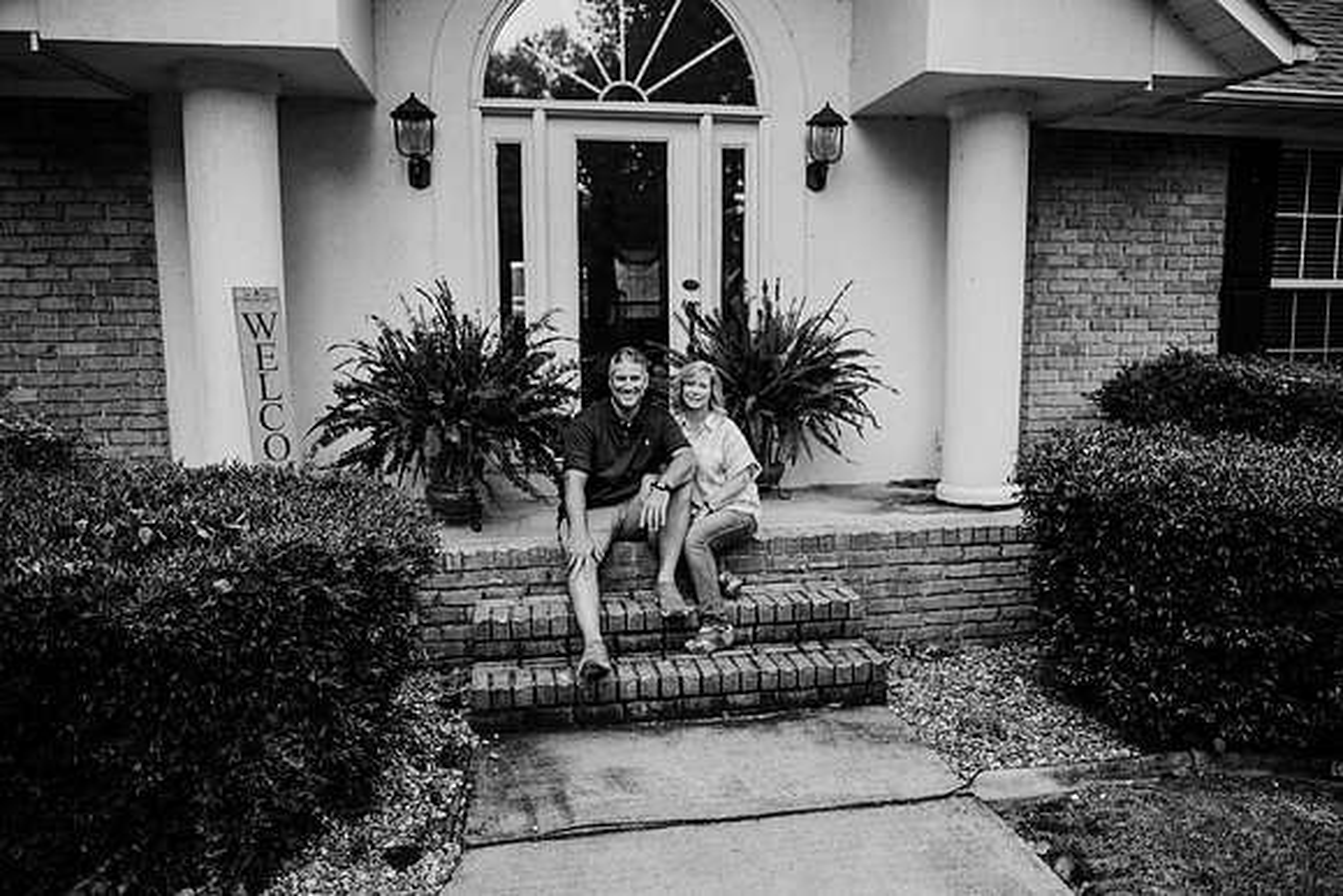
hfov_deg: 71.5
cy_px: 448
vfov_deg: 51.4
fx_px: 932
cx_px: 687
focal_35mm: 25
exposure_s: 1/800
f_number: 2.5
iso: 500
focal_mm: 24
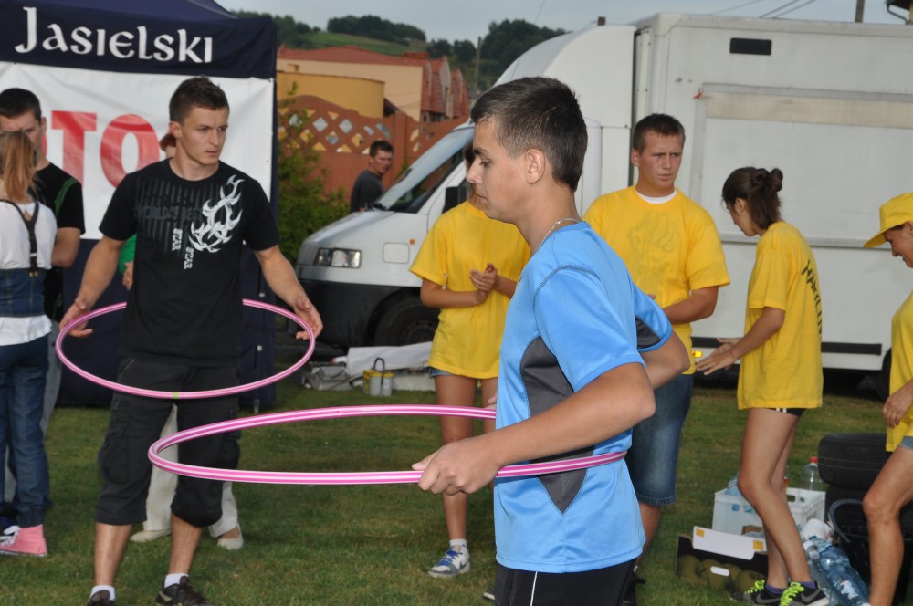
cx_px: 456
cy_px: 303
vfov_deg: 15.7
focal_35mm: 87
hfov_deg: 23.4
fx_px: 2204
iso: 200
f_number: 10
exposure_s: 1/200
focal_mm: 58
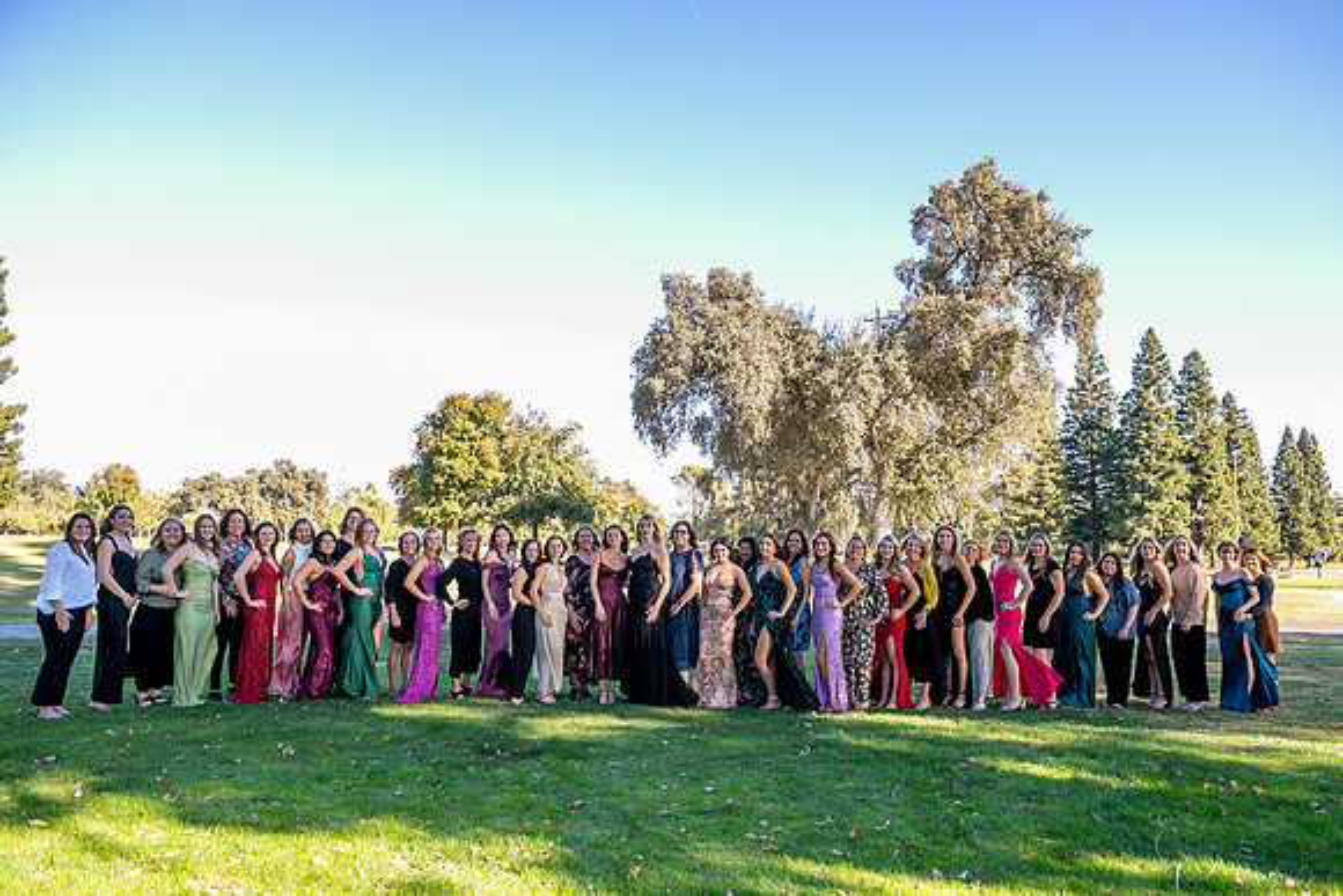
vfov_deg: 51.0
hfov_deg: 71.2
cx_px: 690
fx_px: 939
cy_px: 449
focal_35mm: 25
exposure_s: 1/320
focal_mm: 24
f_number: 5
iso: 320
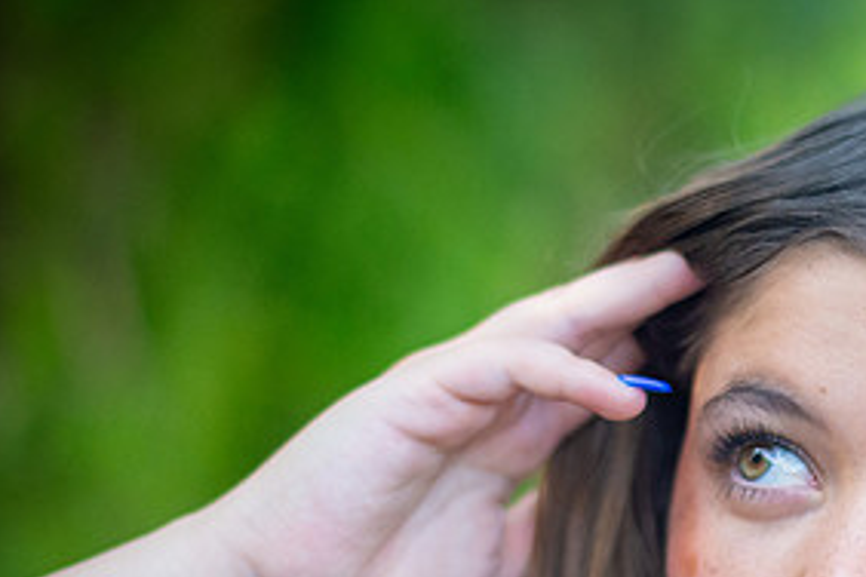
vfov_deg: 10.3
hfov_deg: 15.1
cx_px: 880
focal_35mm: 133
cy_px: 467
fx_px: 3199
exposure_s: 1/1600
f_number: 1.8
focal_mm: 58
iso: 2000
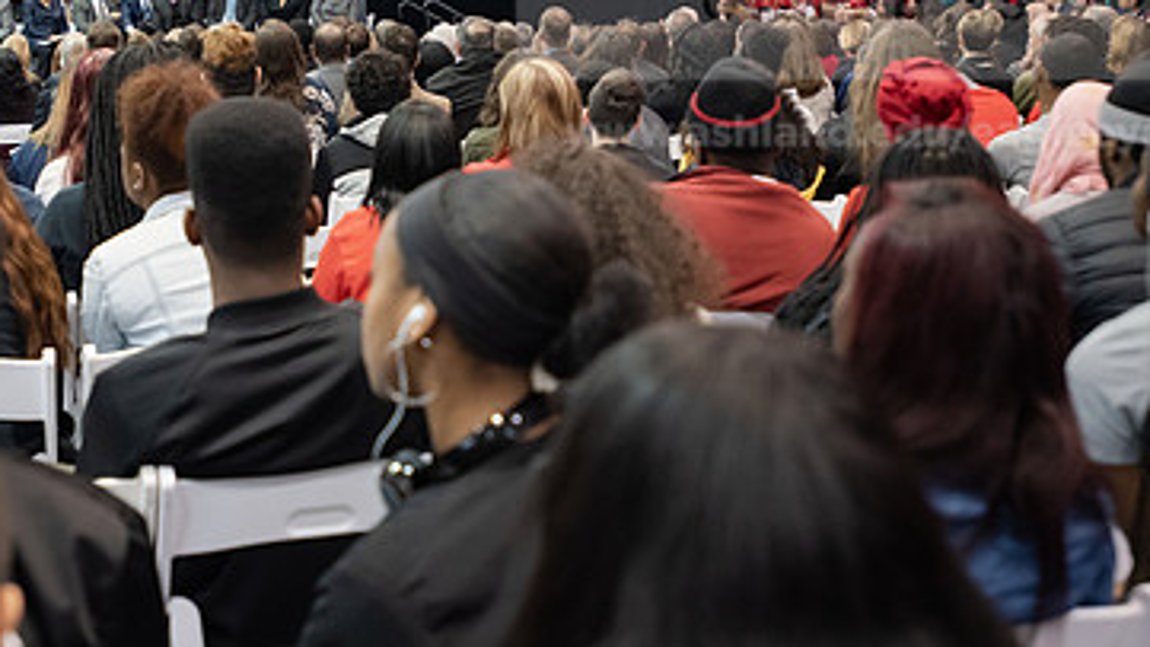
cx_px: 420
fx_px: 1799
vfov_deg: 20.3
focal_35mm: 59
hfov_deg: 35.2
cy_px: 199
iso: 3200
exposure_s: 1/200
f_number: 3.2
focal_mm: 35
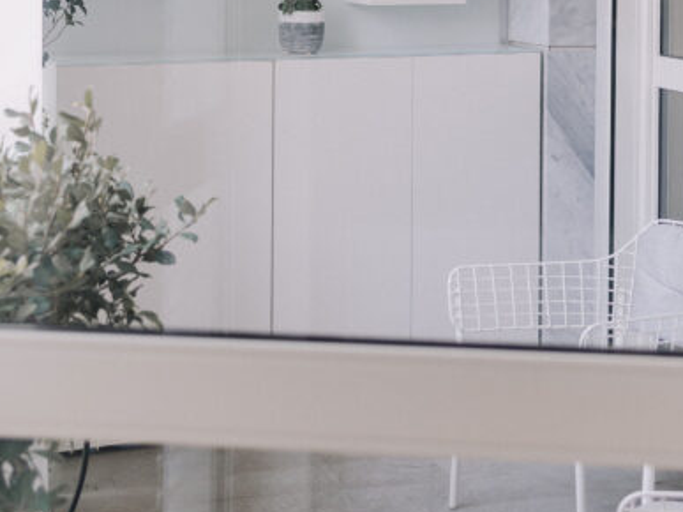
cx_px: 446
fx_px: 1755
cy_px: -42
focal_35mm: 89
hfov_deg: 21.9
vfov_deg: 16.1
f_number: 2.2
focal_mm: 35
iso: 640
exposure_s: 1/250
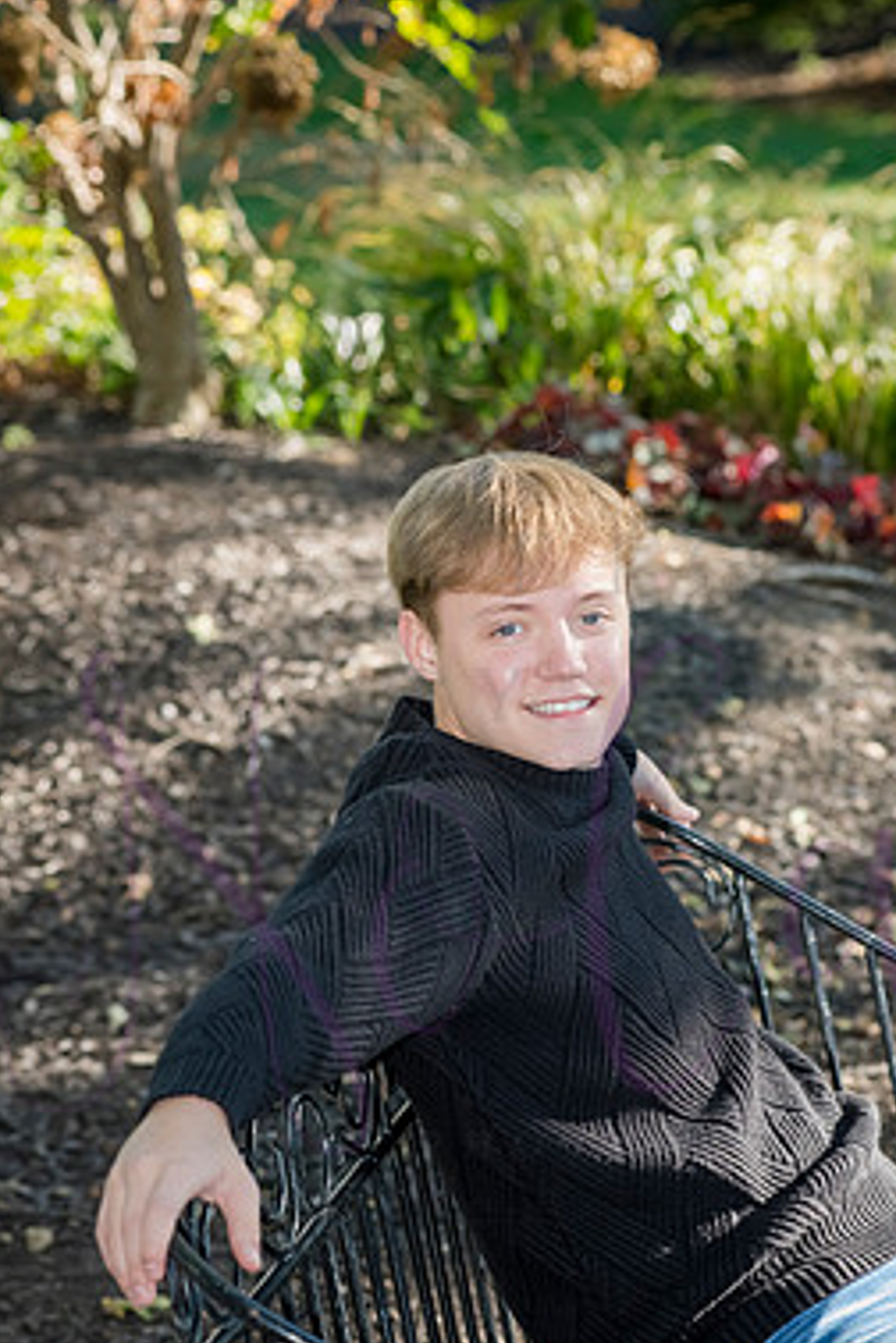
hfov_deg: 11.0
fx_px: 4666
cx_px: 516
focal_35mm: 125
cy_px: 689
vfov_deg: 16.4
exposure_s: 1/320
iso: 800
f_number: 6.3
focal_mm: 105
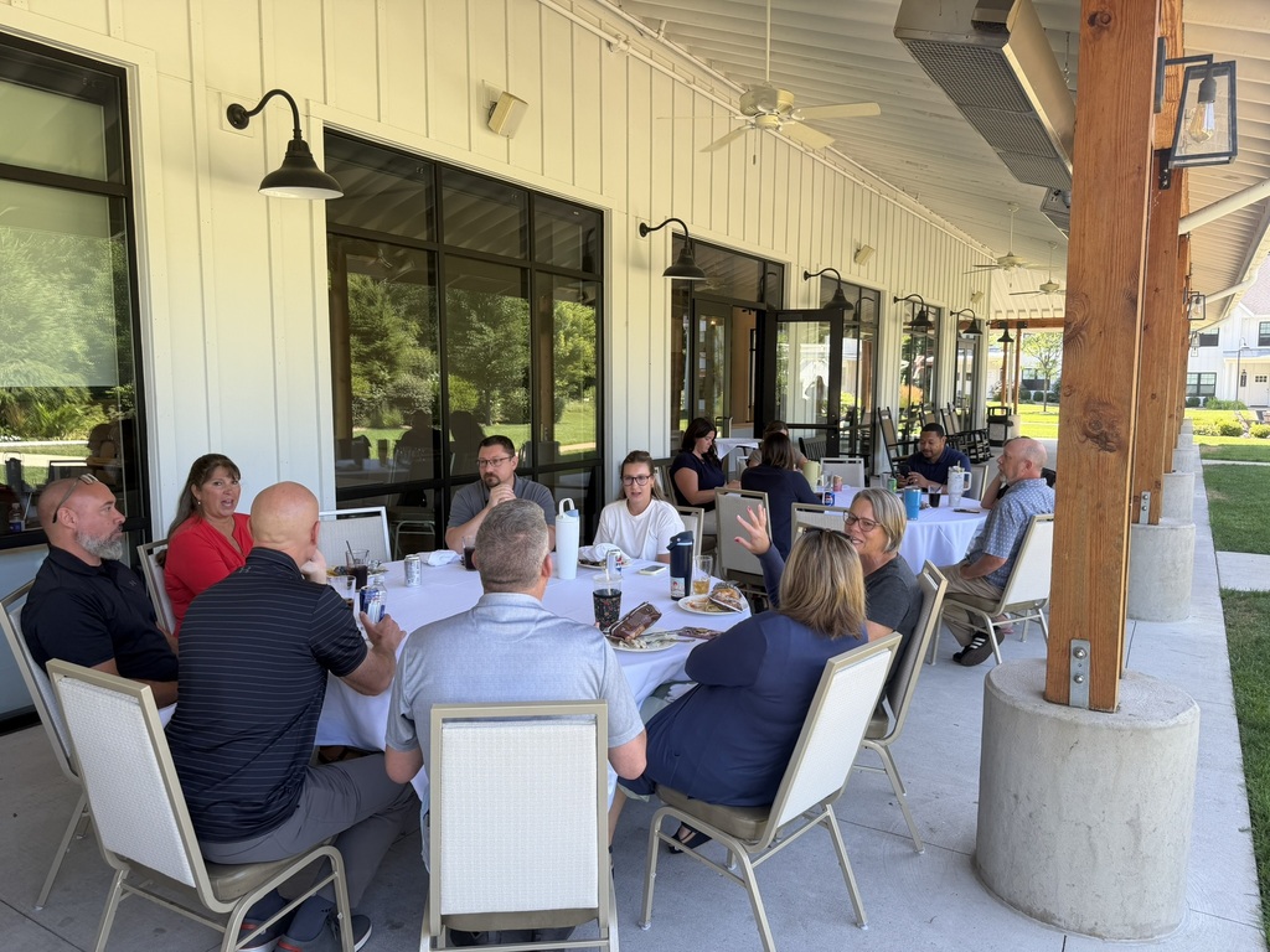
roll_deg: +0.2
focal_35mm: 24
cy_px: 476
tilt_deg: -6.0
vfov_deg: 56.8
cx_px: 635
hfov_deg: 71.6
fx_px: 881
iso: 64
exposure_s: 1/282
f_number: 1.78
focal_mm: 6.76
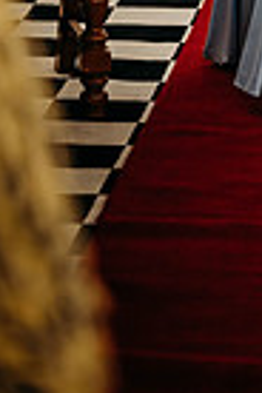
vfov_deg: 7.3
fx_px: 3024
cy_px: -225
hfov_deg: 4.9
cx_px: 400
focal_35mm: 277
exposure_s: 1/200
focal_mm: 85
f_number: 1.8
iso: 1250
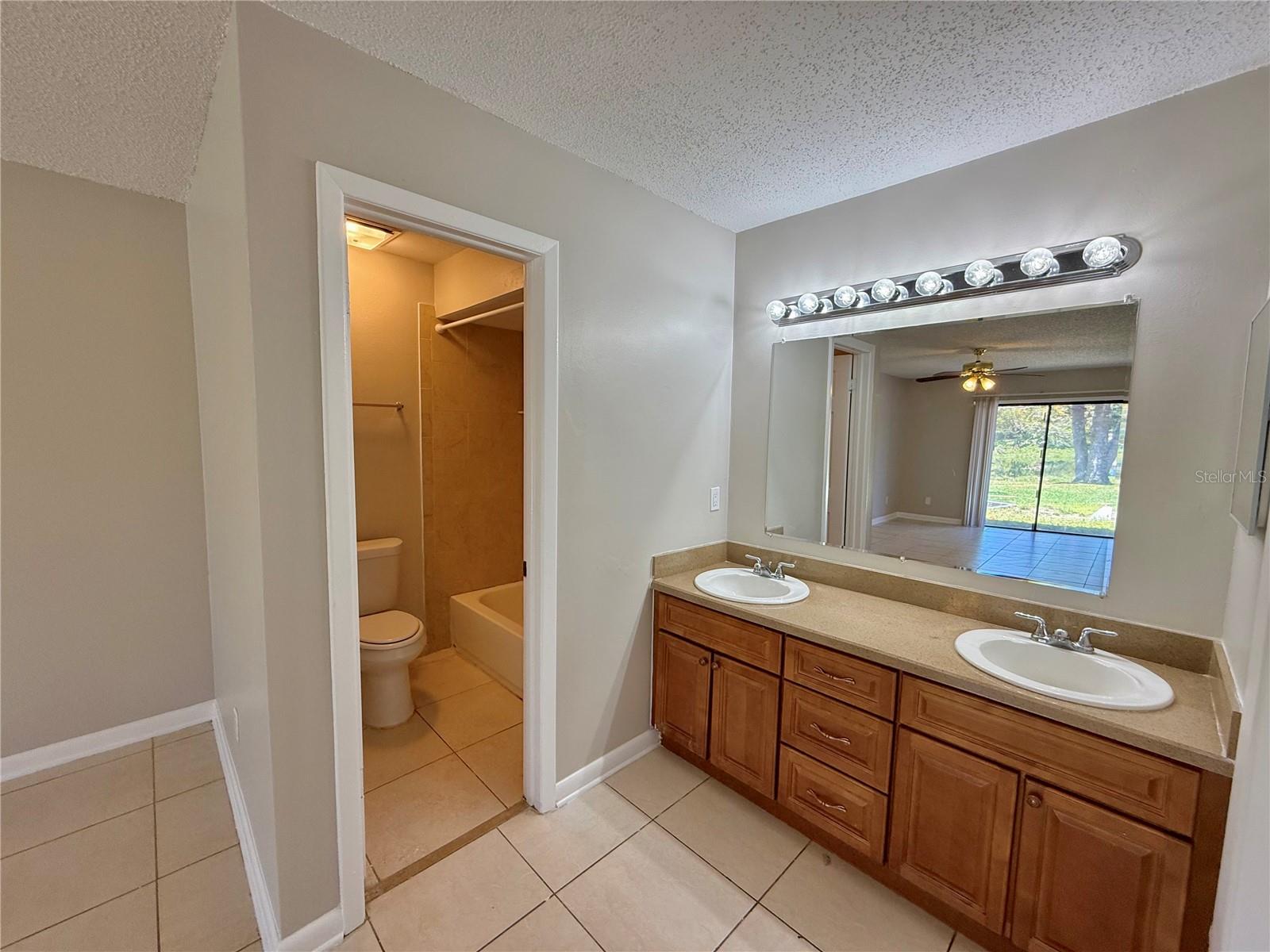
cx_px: 635
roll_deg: -0.7
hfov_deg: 102.1
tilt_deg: -5.1
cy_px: 476
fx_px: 514
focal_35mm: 14
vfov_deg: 85.7
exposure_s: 1/120
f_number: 2.2
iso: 125
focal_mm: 2.22
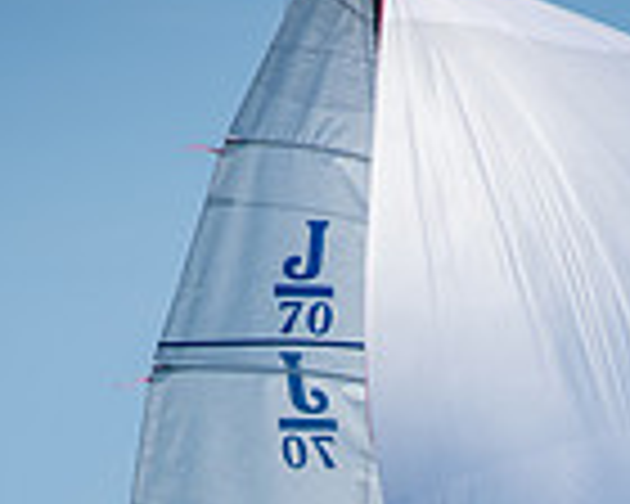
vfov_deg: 2.3
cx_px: 414
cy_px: 945
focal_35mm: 657
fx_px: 12250
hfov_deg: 2.9
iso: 200
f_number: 6.3
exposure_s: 1/1250
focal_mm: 145
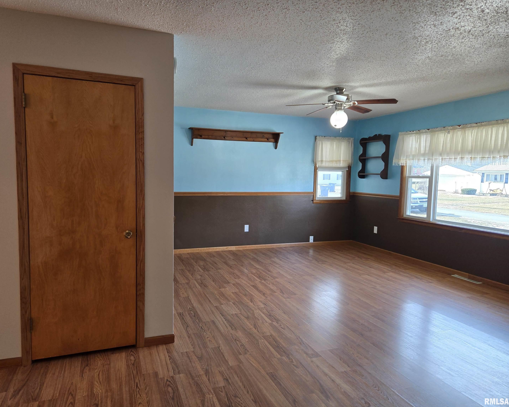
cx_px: 240
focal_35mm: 24
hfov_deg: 70.2
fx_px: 362
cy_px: 203
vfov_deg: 58.8
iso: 100
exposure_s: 1/120
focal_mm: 5.4
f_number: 1.8
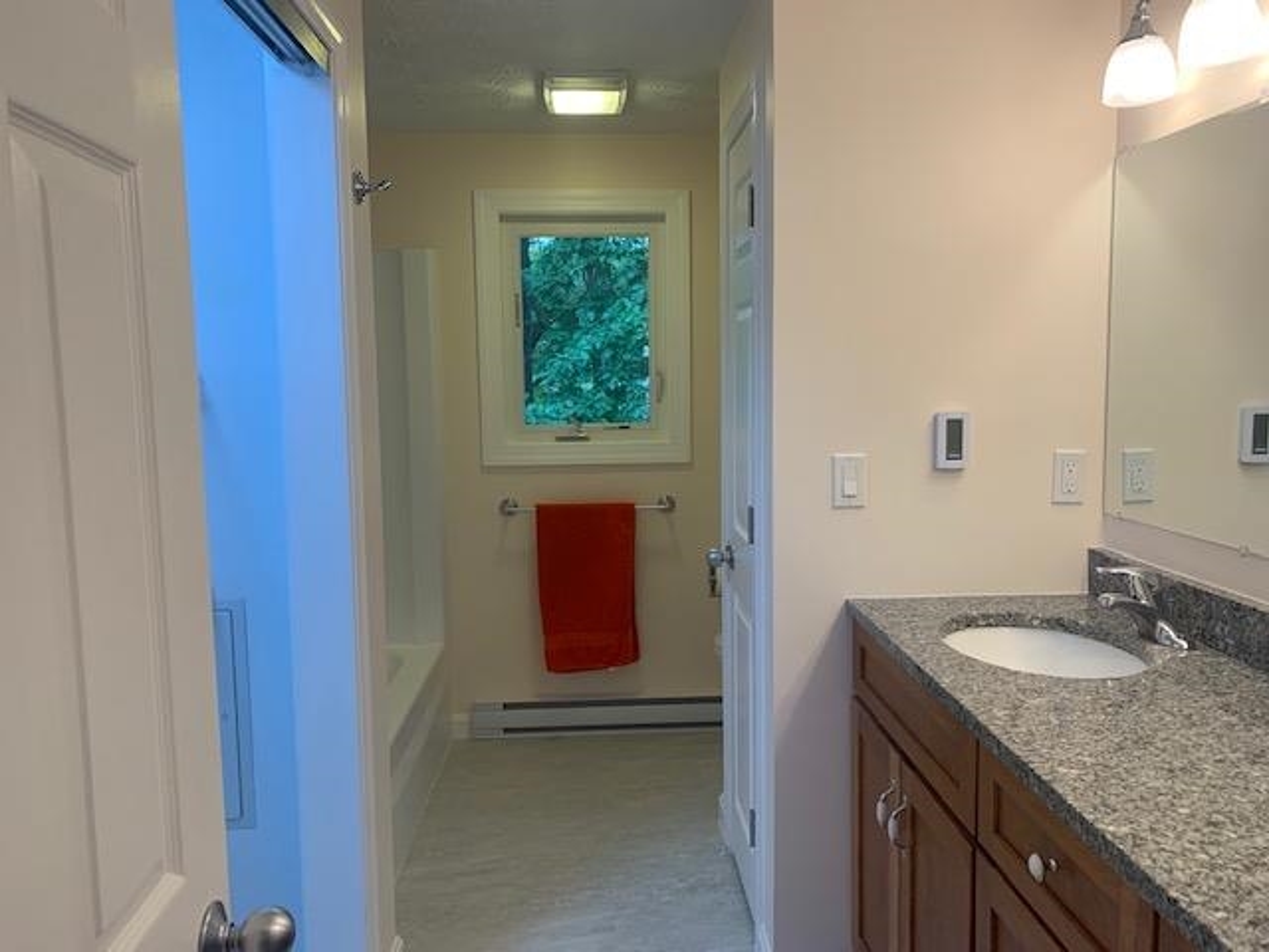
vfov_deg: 53.1
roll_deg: +0.7
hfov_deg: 67.3
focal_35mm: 26
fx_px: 953
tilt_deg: -2.8
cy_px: 476
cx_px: 634
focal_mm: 4.25
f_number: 1.8
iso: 80
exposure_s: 1/120
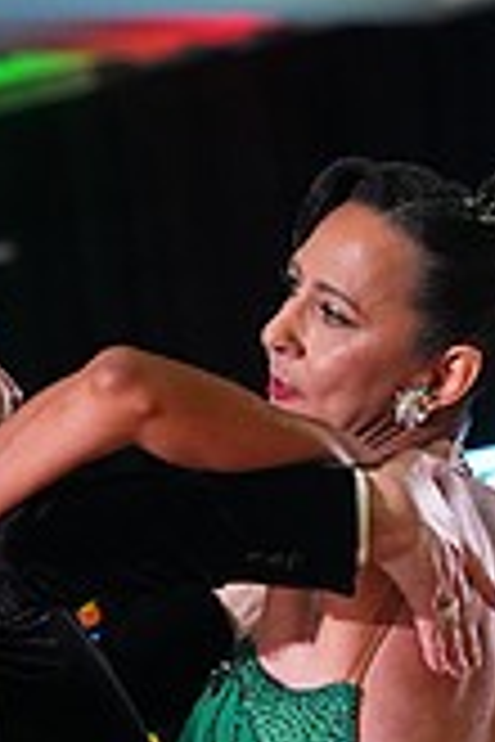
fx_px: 8930
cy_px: 1232
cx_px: 245
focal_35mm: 433
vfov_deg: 4.7
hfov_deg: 3.2
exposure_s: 1/400
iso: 6400
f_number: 5
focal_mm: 123
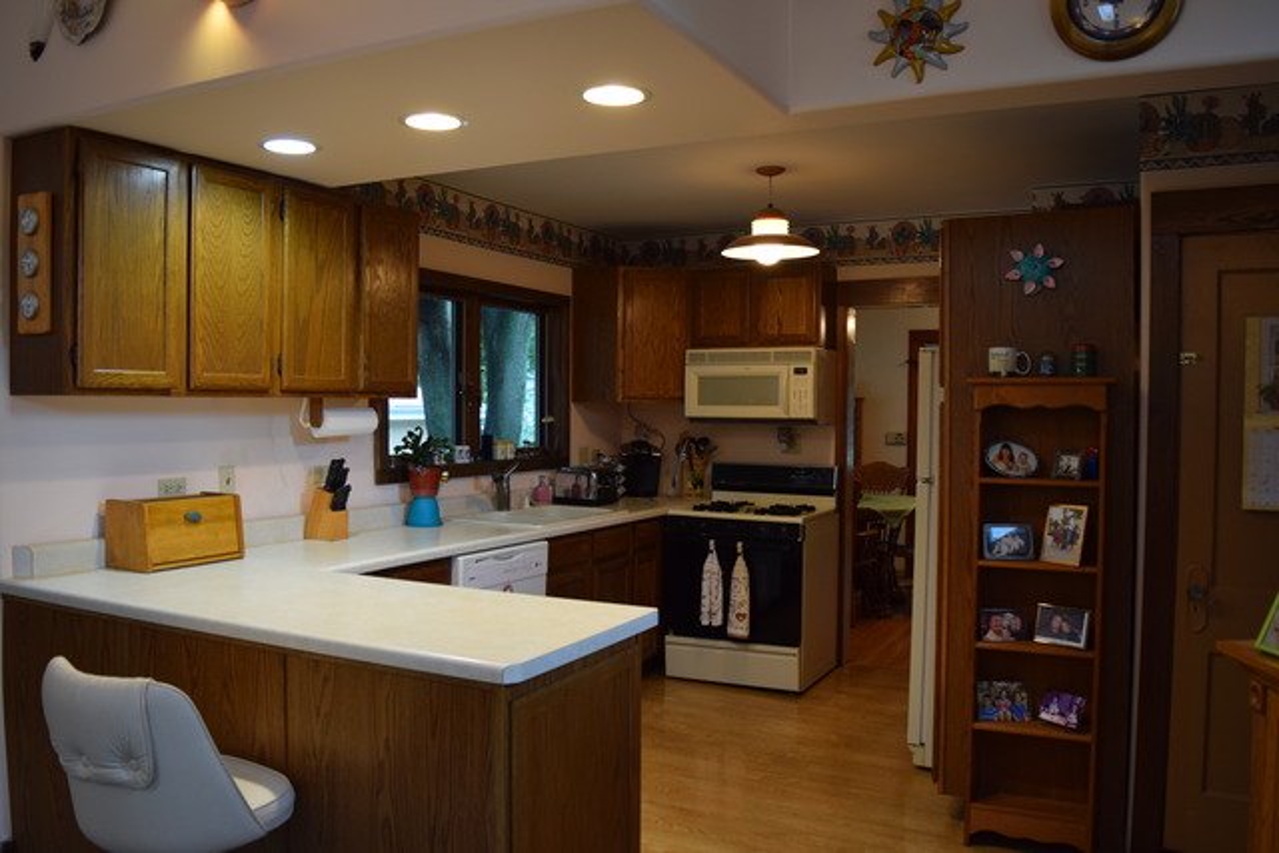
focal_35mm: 27
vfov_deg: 48.0
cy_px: 426
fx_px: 959
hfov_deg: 67.4
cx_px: 640
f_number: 4
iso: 640
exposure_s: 1/60
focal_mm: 18
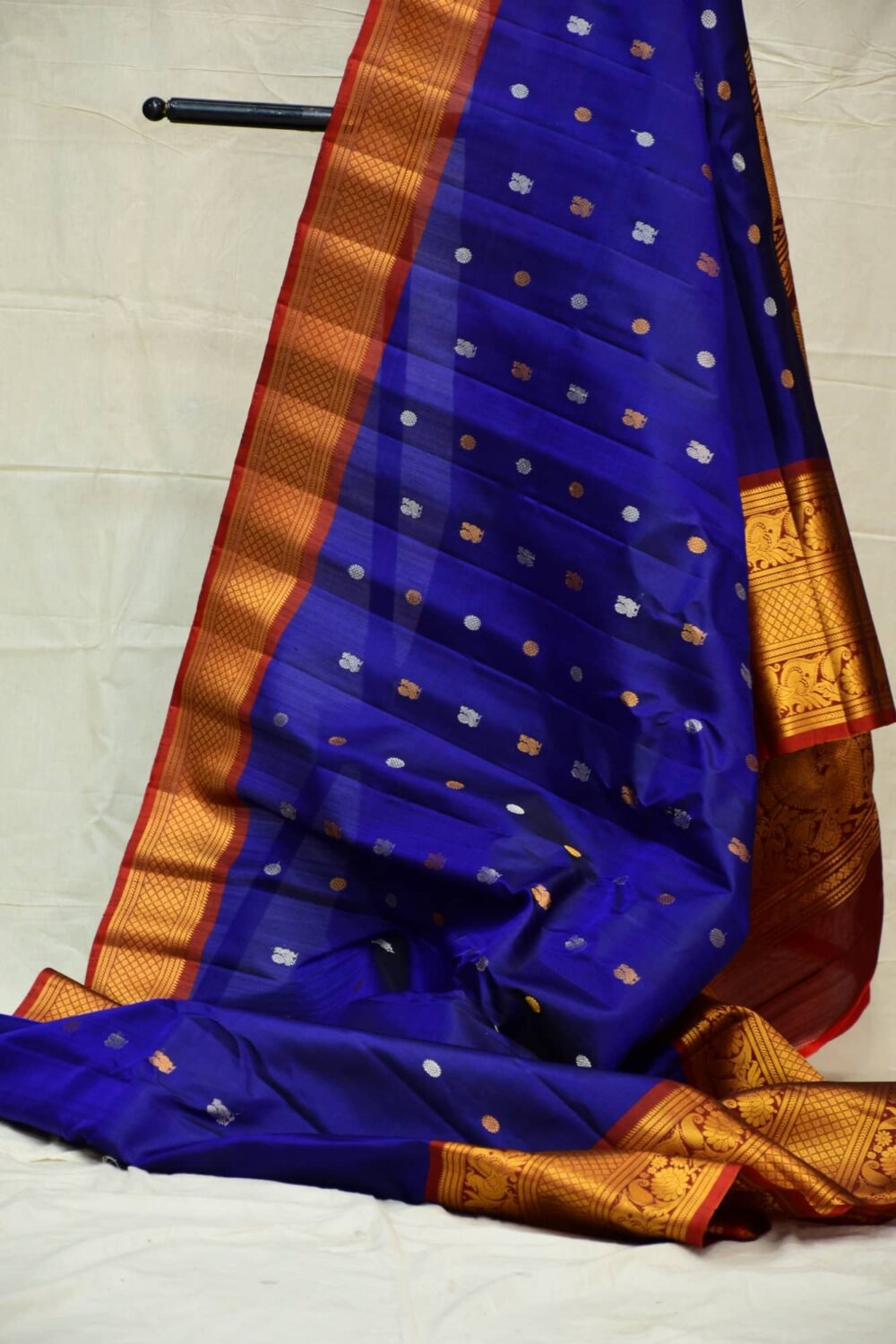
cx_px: 448
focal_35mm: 128
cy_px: 672
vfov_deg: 16.1
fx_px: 4760
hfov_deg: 10.8
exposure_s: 1/13
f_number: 5.3
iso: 200
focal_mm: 85
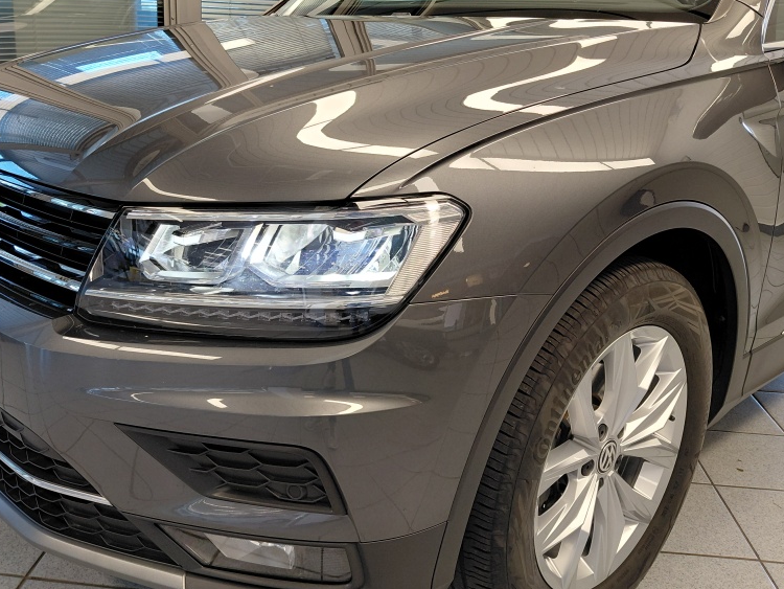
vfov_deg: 41.7
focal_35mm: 34
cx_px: 333
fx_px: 770
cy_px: 257
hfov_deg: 53.7
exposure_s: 1/120
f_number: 1.8
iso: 125
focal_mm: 4.69
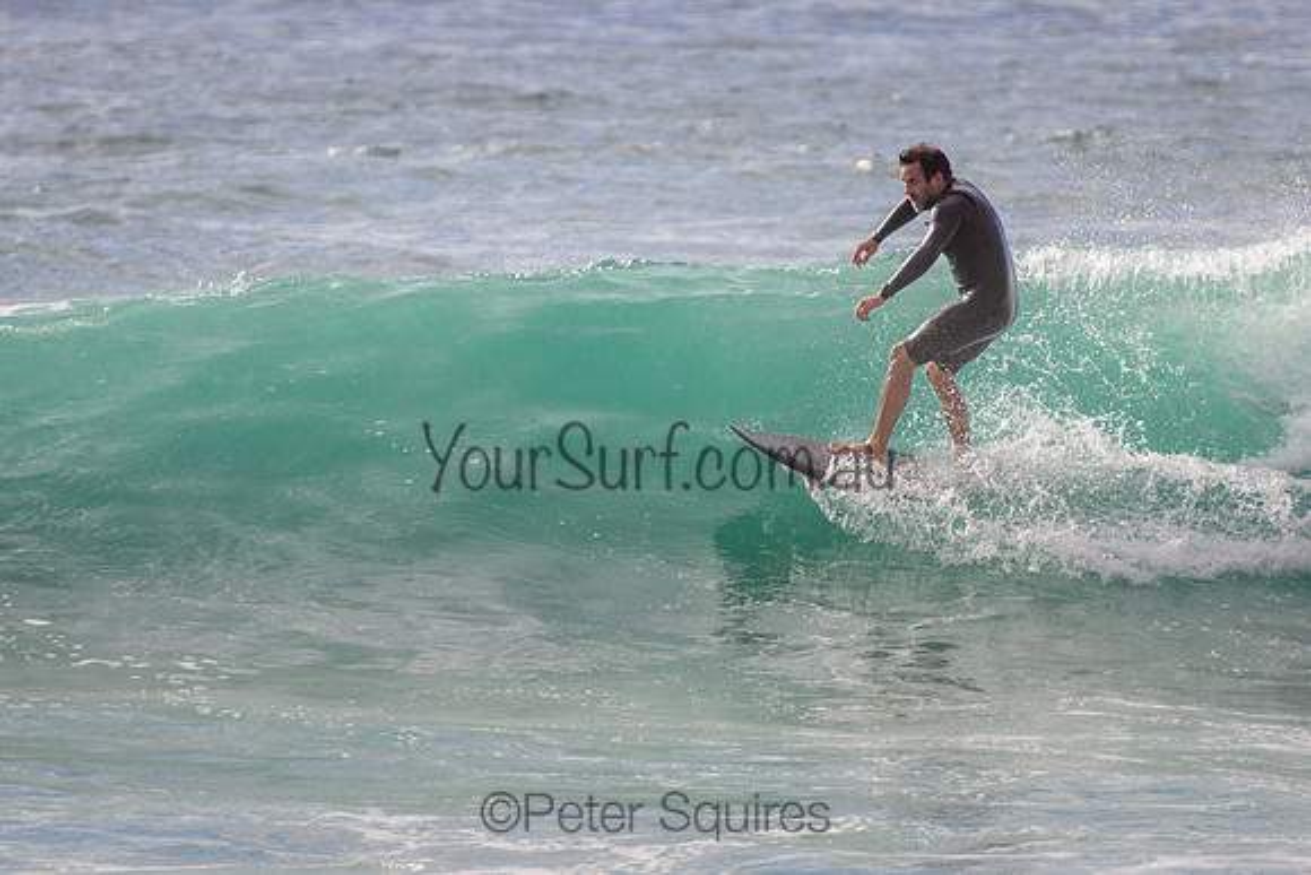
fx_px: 20039
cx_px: 615
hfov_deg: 3.7
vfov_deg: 2.5
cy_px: 358
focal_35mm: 550
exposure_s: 1/2000
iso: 140
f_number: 5.6
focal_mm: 400
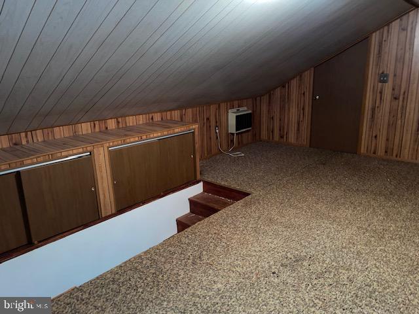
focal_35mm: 26
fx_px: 315
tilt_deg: -16.5
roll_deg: +2.2
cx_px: 210
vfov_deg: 53.1
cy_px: 157
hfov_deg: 67.3
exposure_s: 1/4
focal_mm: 4.2
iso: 80
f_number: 1.6
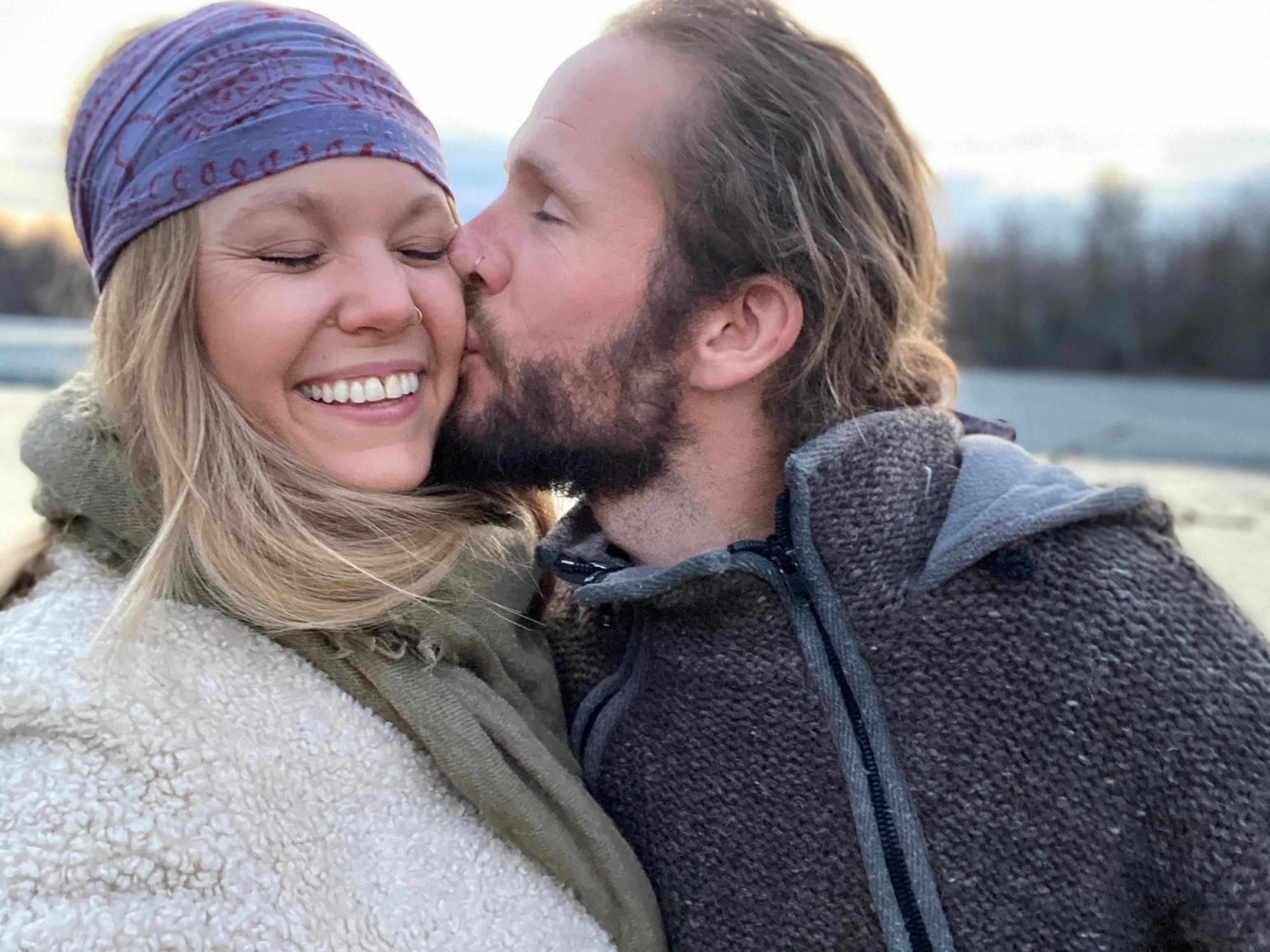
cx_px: 635
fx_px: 1101
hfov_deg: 60.0
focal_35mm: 30
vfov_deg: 46.8
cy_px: 476
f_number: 2.2
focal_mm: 2.71
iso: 400
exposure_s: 1/34
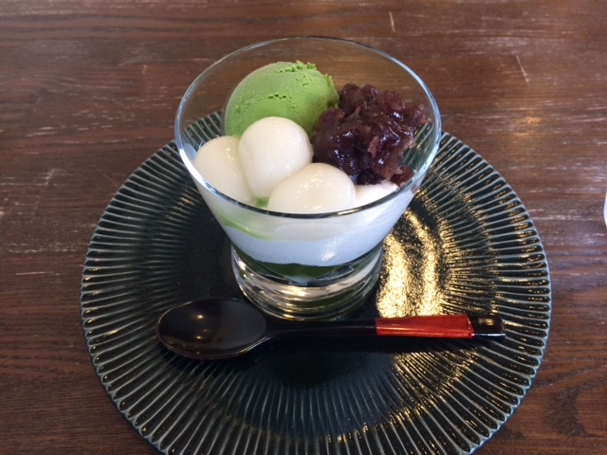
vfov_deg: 48.2
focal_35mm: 29
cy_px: 228
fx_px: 509
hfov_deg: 61.7
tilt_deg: -55.7
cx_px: 304
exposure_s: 1/30
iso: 80
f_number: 2.2
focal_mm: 4.15
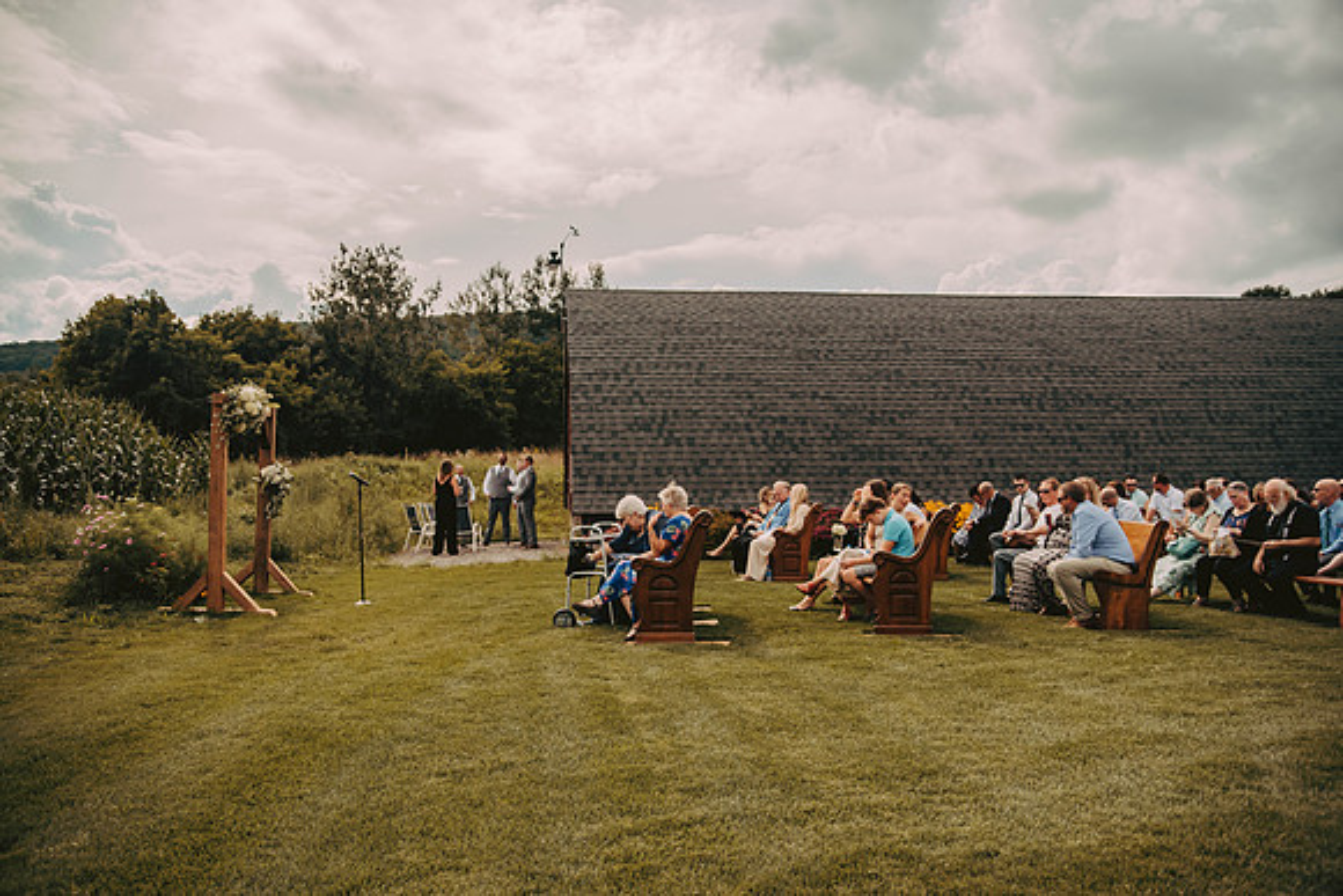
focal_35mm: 28
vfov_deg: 46.4
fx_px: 1045
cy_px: 448
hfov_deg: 65.5
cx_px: 672
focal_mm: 28
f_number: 2.8
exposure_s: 1/4000
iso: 320
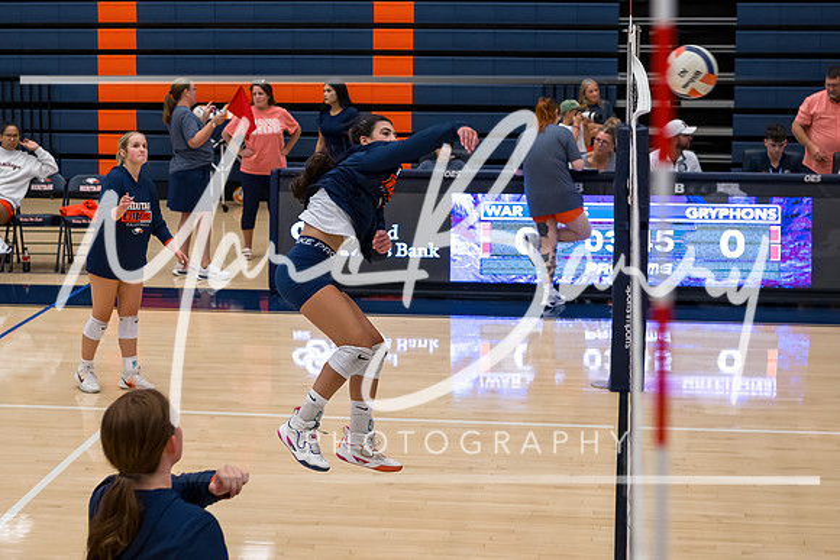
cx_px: 393
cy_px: 200
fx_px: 1787
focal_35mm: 77
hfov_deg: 26.5
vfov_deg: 17.8
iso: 2000
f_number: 2.8
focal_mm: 44
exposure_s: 1/1000
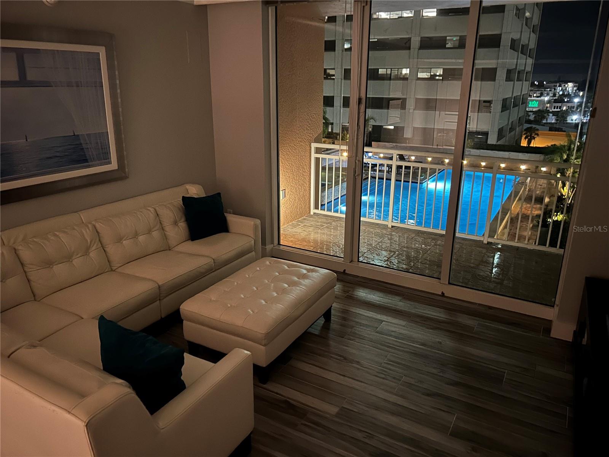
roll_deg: +0.0
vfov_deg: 53.1
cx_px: 304
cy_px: 228
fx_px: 457
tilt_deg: -18.6
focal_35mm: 26
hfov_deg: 67.3
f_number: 1.5
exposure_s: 1/9
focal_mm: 5.7
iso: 800
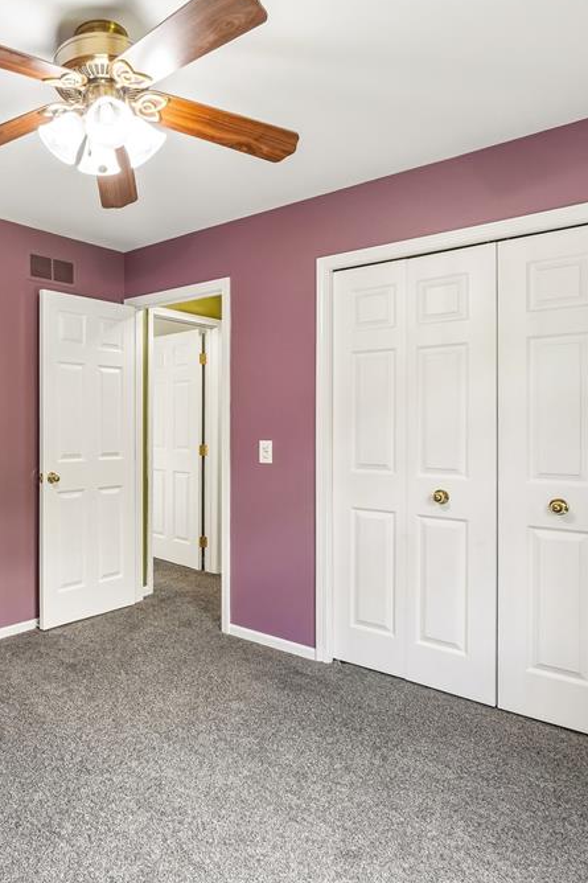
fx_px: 564
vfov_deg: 76.1
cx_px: 124
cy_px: 435
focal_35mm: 23
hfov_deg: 51.9
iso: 400
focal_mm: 10
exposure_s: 1/10
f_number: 8
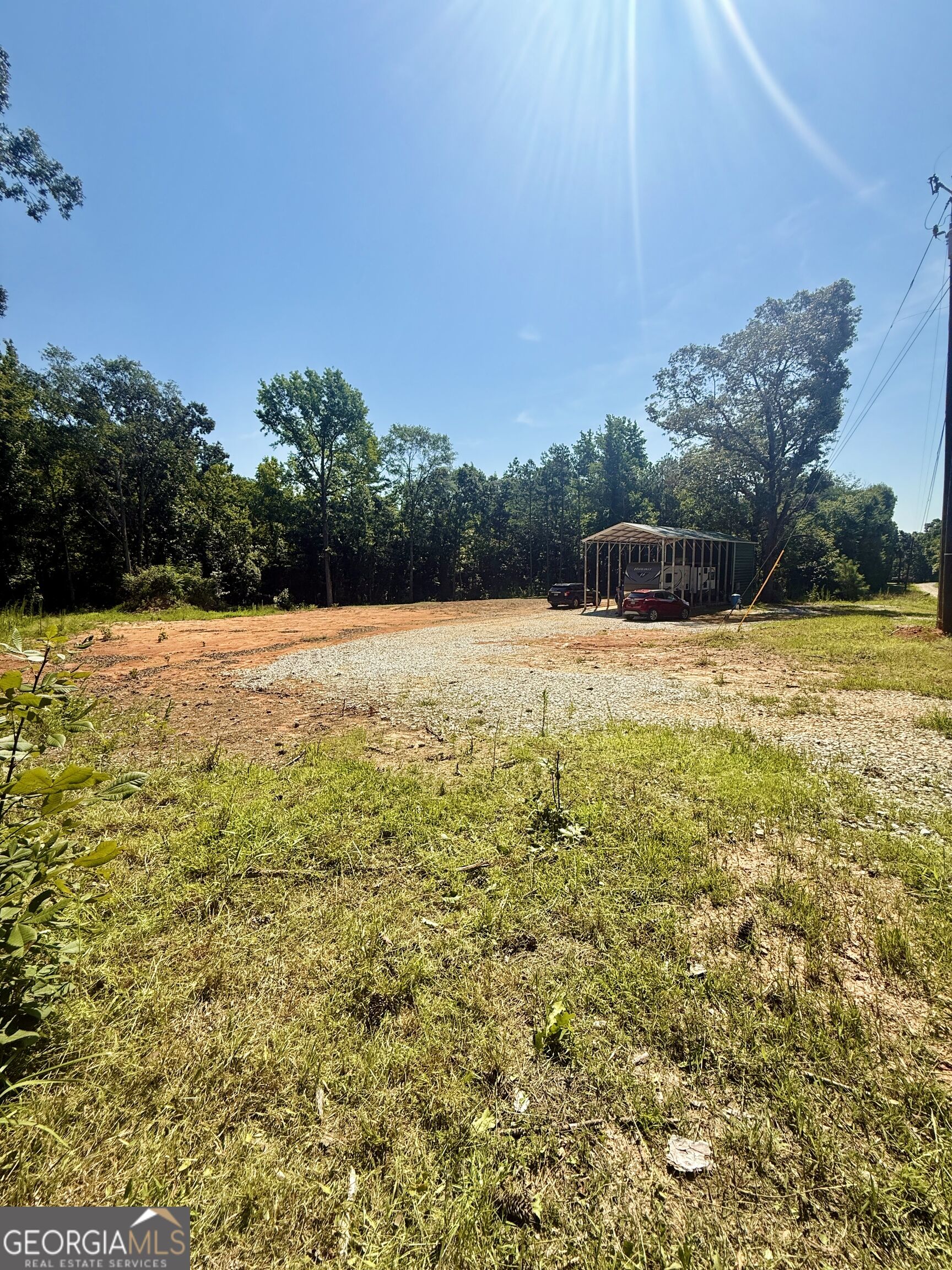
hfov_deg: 85.7
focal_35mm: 14
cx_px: 476
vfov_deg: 102.1
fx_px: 513
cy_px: 635
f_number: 2.2
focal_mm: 2.22
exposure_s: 1/2841
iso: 50
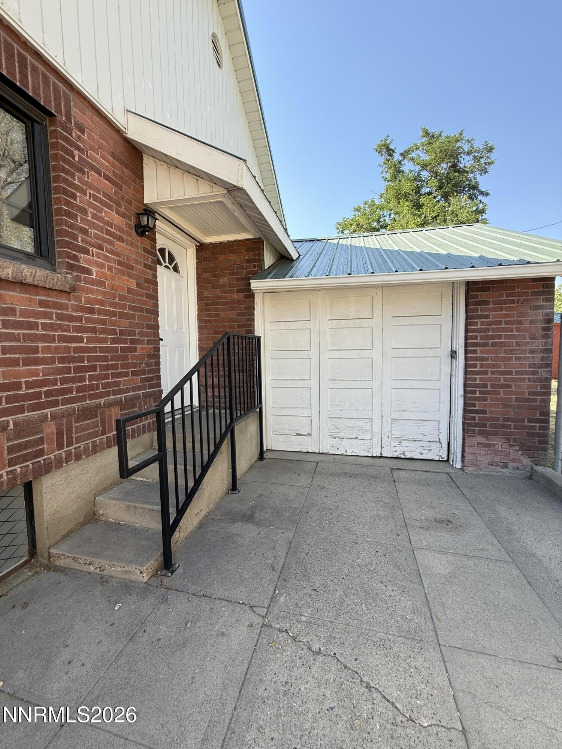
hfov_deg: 85.7
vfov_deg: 102.1
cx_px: 281
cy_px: 374
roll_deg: +0.4
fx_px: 303
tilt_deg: -3.6
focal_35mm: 14
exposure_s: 1/398
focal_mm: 2.22
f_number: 2.2
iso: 64
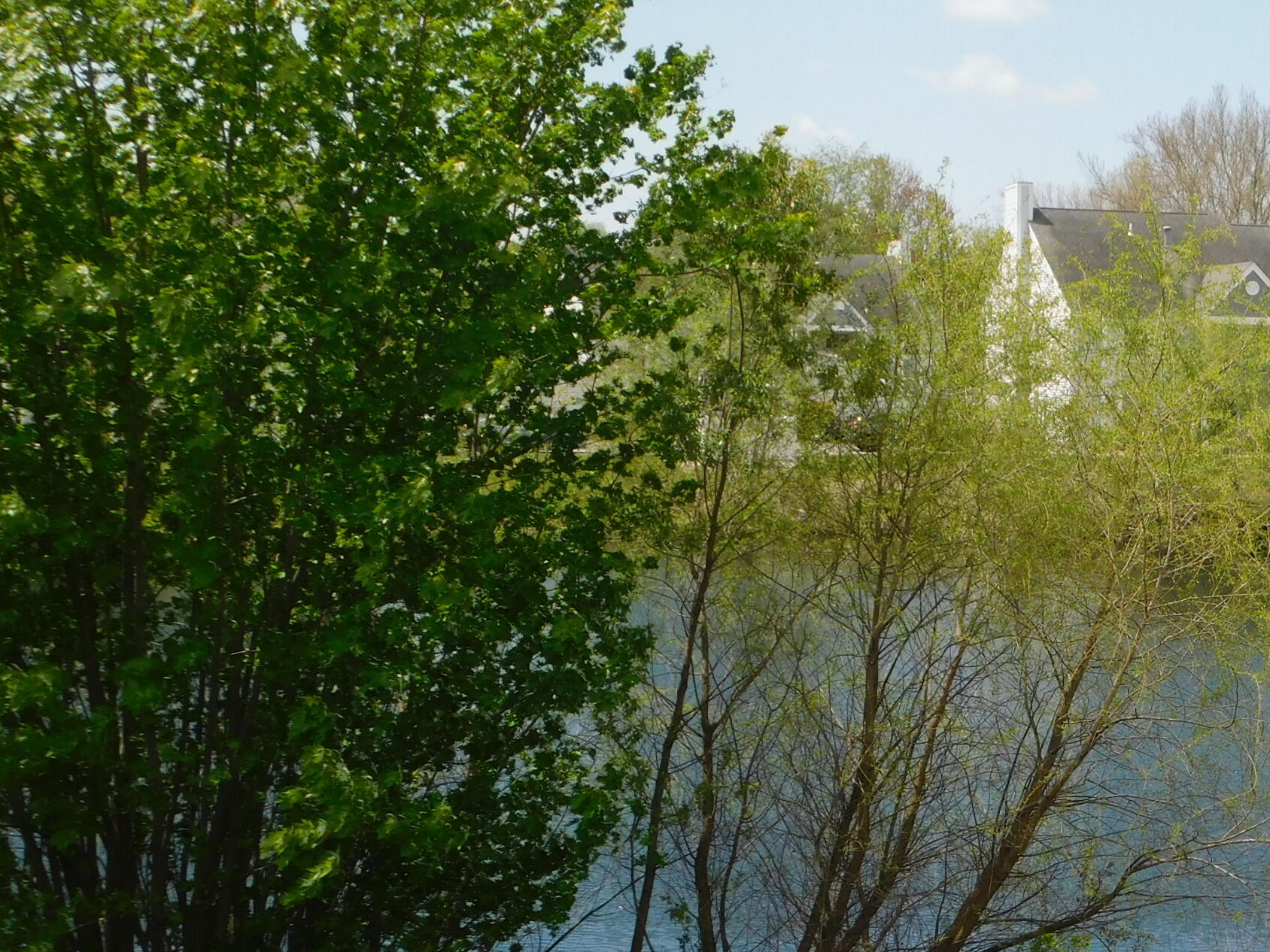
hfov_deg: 29.1
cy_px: 696
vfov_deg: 22.7
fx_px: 2348
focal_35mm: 64
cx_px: 1128
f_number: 3.5
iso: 125
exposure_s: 1/1000
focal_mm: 6.3
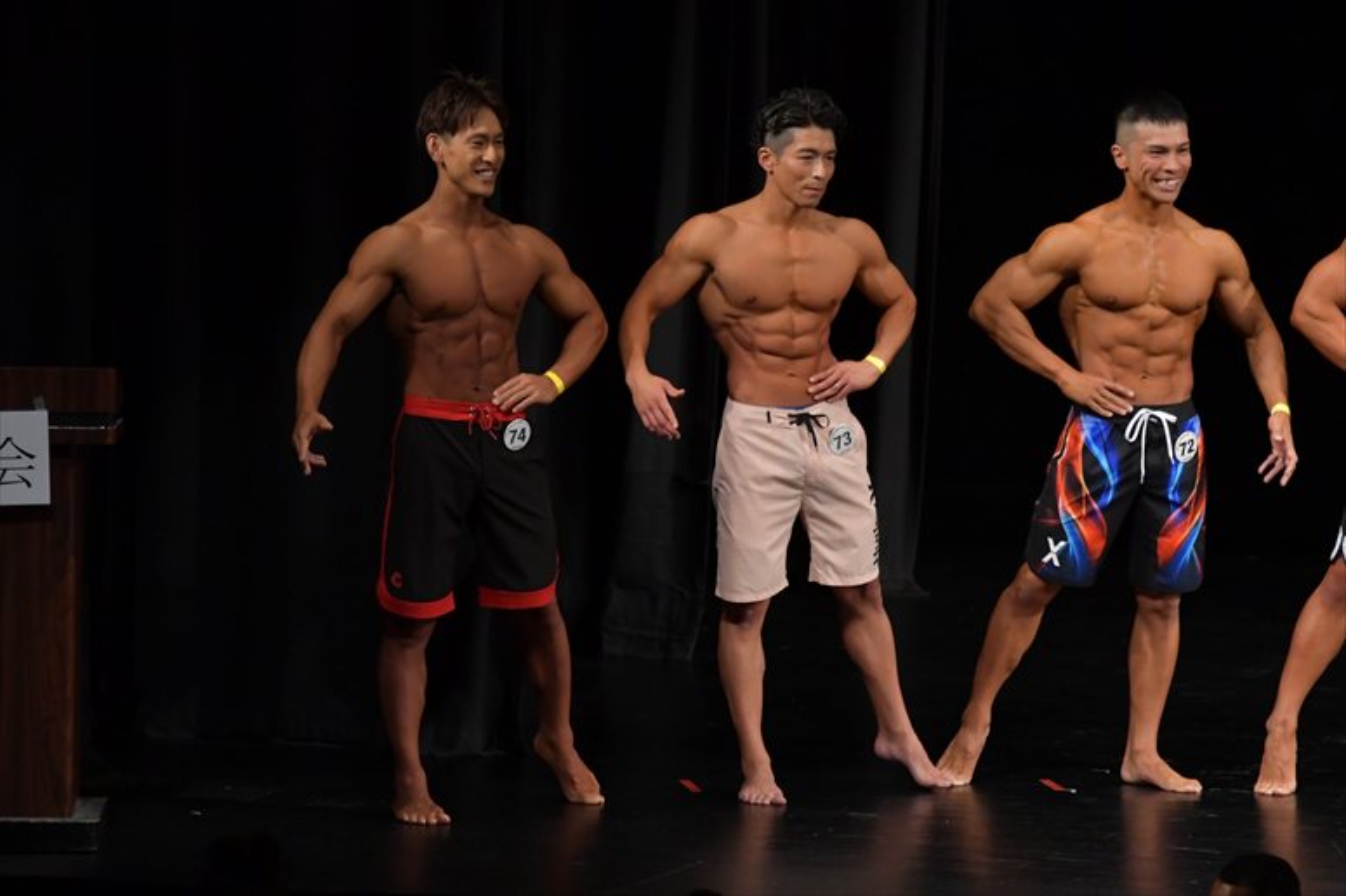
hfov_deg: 7.6
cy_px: 448
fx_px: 10090
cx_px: 673
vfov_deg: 5.1
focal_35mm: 270
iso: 3200
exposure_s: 1/400
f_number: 5.6
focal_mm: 180
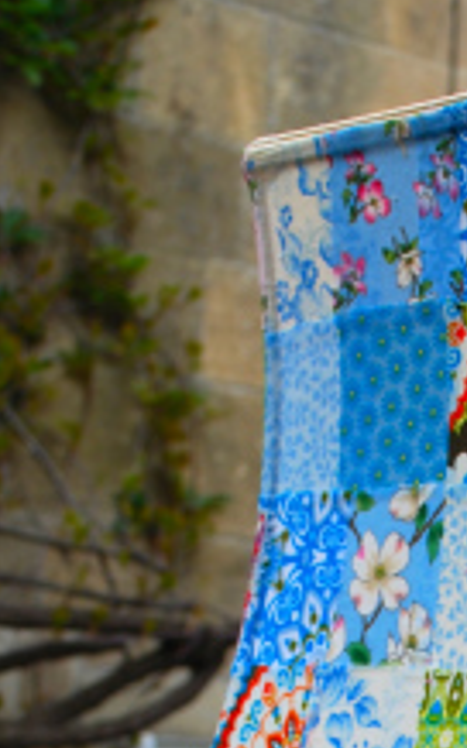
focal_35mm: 128
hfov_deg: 10.0
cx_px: 608
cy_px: 957
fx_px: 2610
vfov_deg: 15.6
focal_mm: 26
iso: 100
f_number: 6.3
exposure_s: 1/160
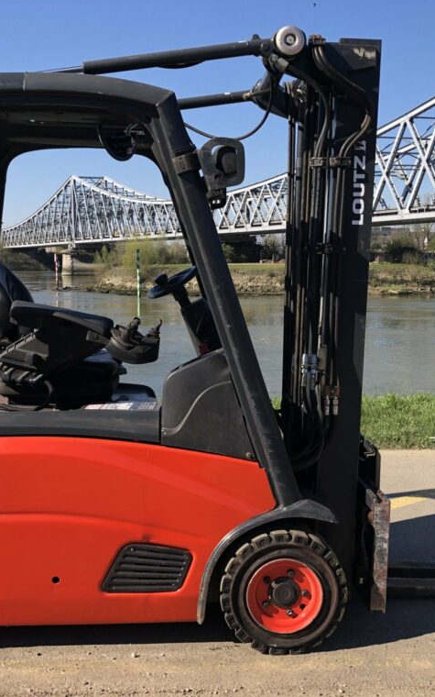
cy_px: 349
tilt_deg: -6.0
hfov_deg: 32.0
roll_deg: +1.9
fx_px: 759
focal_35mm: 40
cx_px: 212
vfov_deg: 49.3
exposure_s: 1/1143
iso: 20
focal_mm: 4
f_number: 1.8
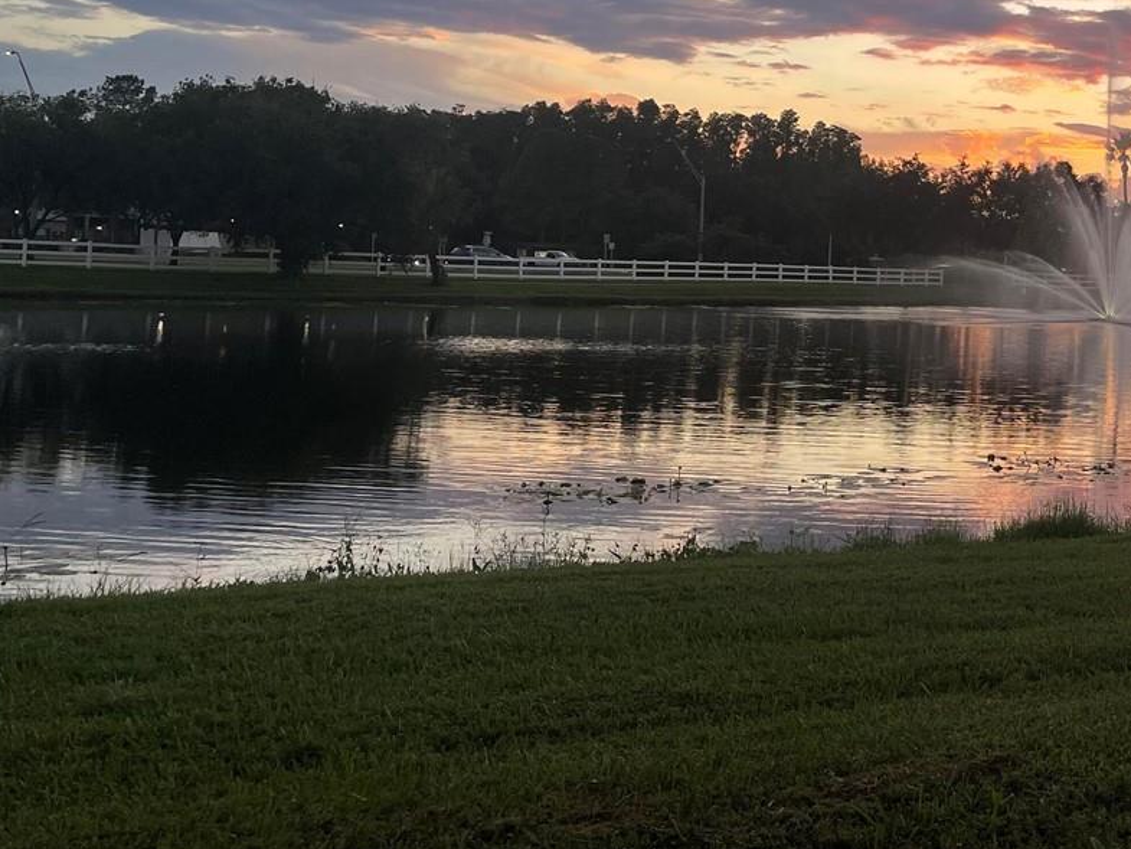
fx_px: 1732
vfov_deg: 27.1
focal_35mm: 53
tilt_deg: +2.7
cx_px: 1118
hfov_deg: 33.3
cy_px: 185
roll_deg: -2.9
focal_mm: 5.1
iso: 32
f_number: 1.6
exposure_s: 1/278
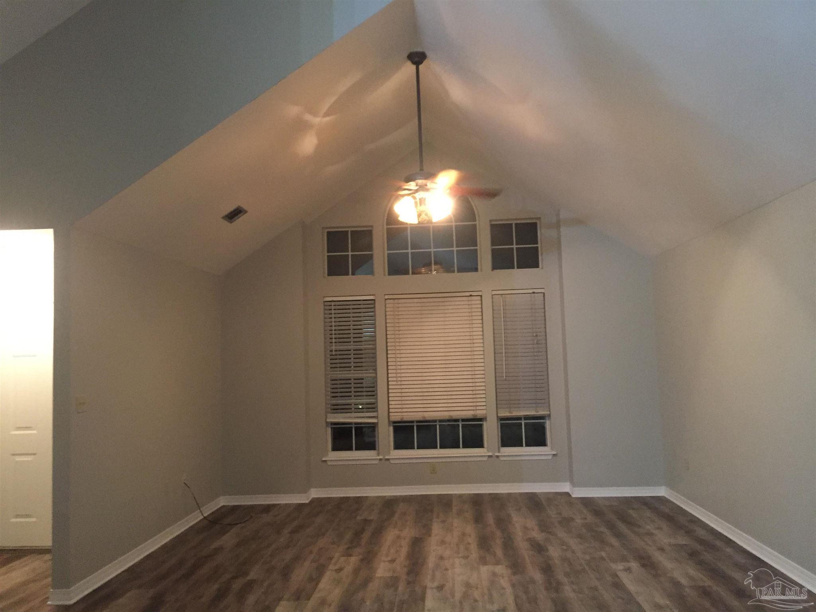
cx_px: 408
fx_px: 684
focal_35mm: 29
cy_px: 306
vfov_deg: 48.2
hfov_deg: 61.7
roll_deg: +1.1
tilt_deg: +4.3
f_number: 2.2
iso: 320
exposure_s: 1/15
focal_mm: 4.15
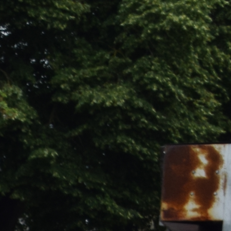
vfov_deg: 4.6
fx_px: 2801
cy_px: 496
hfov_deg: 4.3
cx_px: -757
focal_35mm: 371
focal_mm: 32
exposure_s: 1/250
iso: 220
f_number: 8
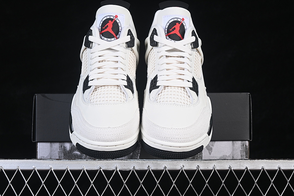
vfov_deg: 18.2
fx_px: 612
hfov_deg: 27.0
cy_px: 98
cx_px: 147
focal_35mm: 75
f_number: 7.1
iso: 160
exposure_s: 1/60
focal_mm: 50
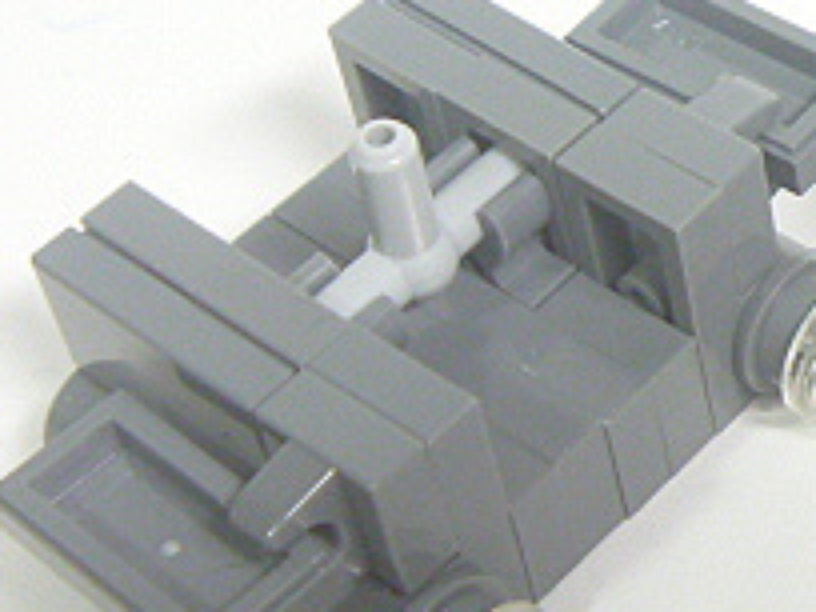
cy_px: 216
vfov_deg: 13.4
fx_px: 2593
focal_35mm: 110
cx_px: 1084
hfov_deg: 16.8
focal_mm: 6.3
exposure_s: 1/30
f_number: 3.5
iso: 250
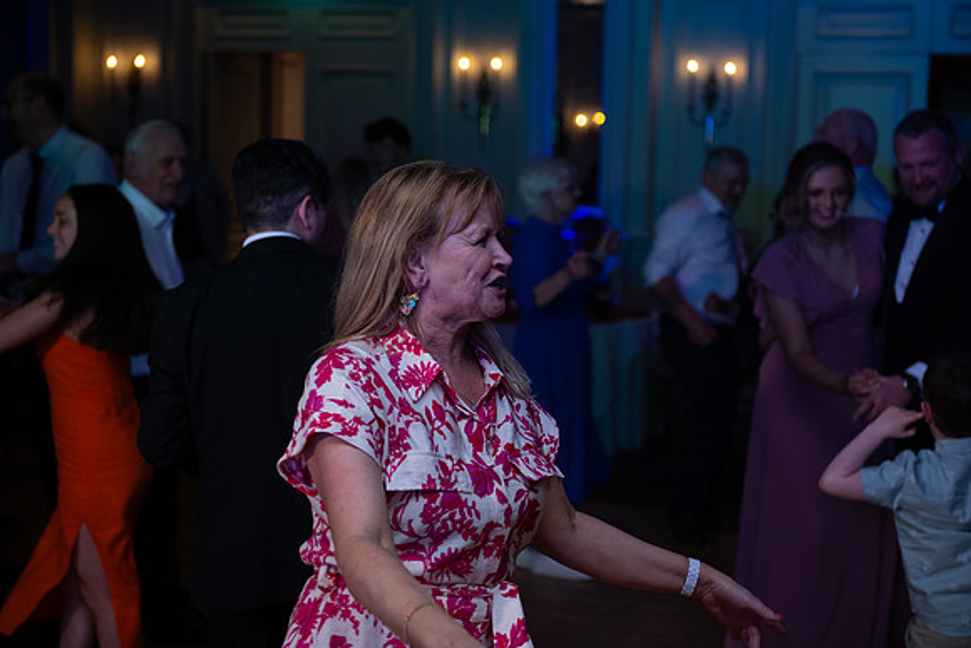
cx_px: 486
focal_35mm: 62
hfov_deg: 32.4
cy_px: 324
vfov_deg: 21.9
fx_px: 1673
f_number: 3.5
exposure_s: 1/160
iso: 640
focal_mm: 62
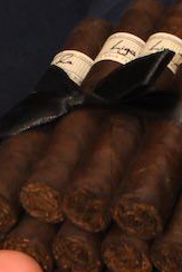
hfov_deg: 4.2
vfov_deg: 6.1
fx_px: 2453
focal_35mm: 324
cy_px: -408
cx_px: -97
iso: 4000
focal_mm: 48
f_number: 22
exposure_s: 1/250
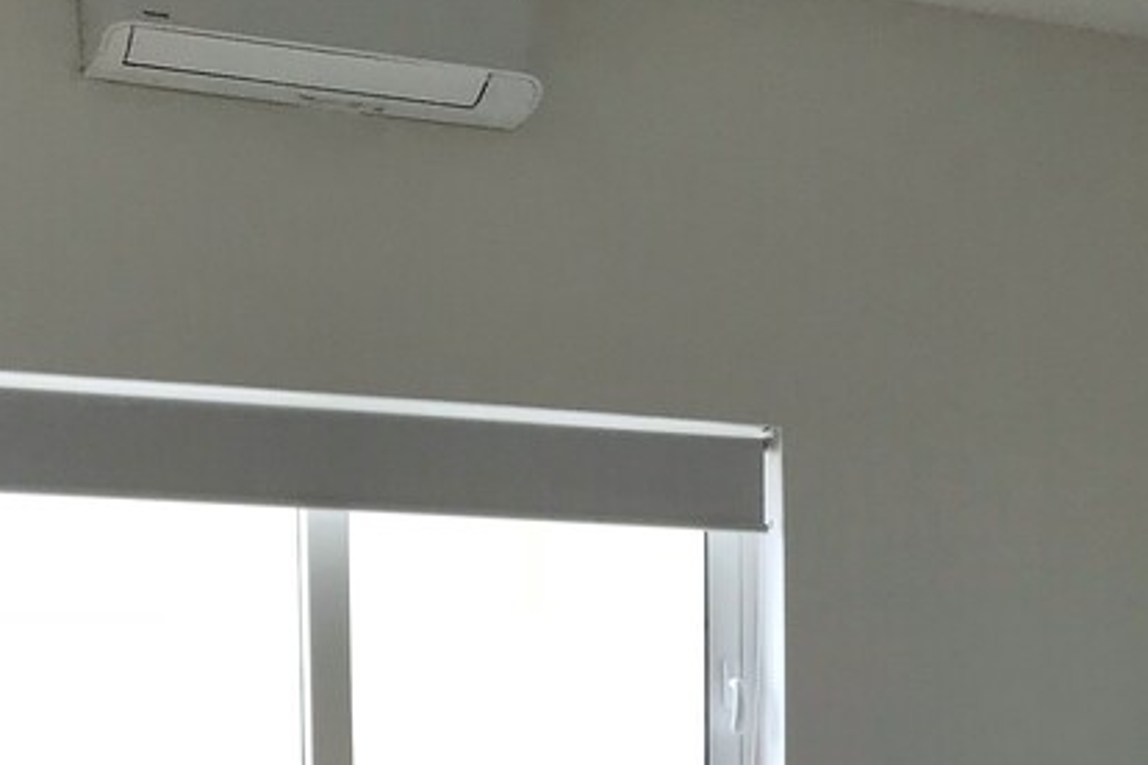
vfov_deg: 17.9
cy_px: 956
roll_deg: -0.5
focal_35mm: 72
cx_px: 865
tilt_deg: -3.8
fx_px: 2296
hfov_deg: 27.7
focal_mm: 3.99
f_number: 1.8
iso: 32
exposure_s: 1/50
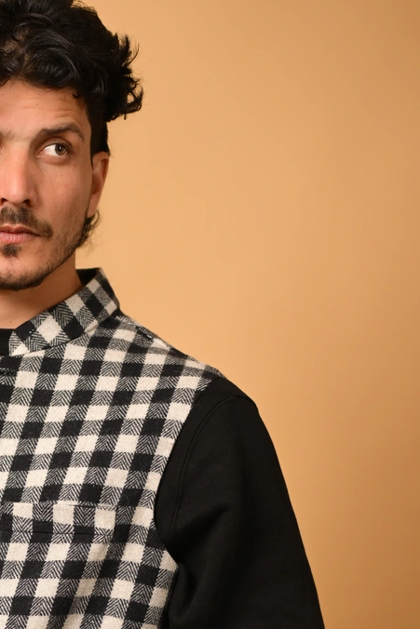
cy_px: 561
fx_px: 2134
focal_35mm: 122
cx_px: -57
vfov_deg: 16.6
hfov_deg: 11.1
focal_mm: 50
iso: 200
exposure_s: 1/1250
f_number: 2.2
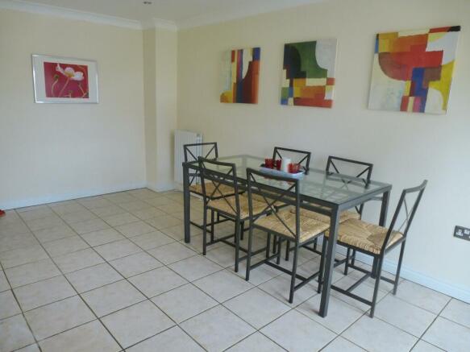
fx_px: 326
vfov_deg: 56.8
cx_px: 235
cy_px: 176
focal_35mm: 24
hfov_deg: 71.6
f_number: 3.3
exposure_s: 1/80
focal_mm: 4.3
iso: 400
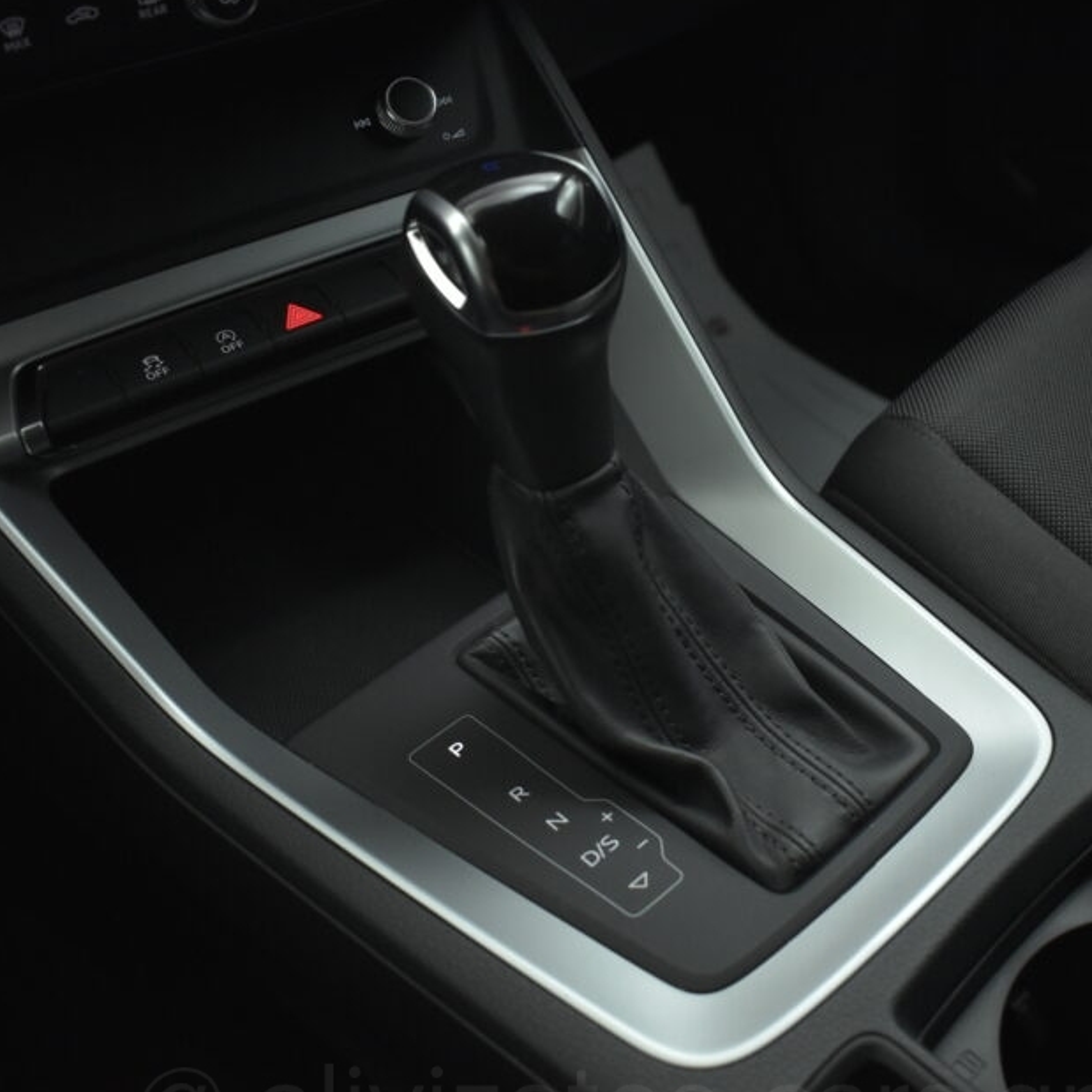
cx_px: 614
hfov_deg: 43.8
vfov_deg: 43.8
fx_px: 1356
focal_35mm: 38
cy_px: 593
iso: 1600
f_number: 3.5
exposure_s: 1/100
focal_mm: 18
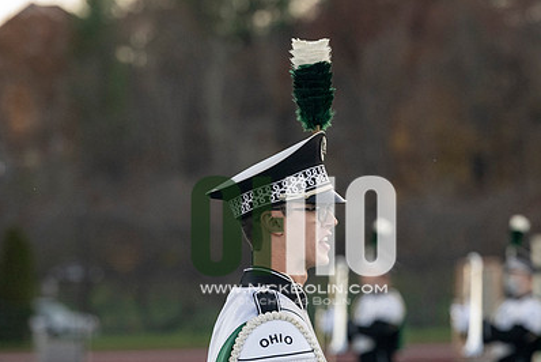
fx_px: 3835
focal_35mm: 255
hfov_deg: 8.1
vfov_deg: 5.4
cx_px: 294
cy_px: 240
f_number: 4.5
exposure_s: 1/3200
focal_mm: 175
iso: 5000
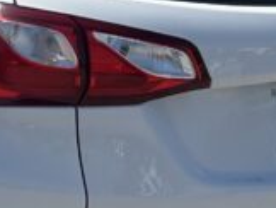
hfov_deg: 11.8
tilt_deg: -12.2
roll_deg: -0.8
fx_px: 1310
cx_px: -61
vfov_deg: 9.1
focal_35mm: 164
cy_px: 48
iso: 50
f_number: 1.5
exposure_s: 1/5076
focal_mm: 5.7
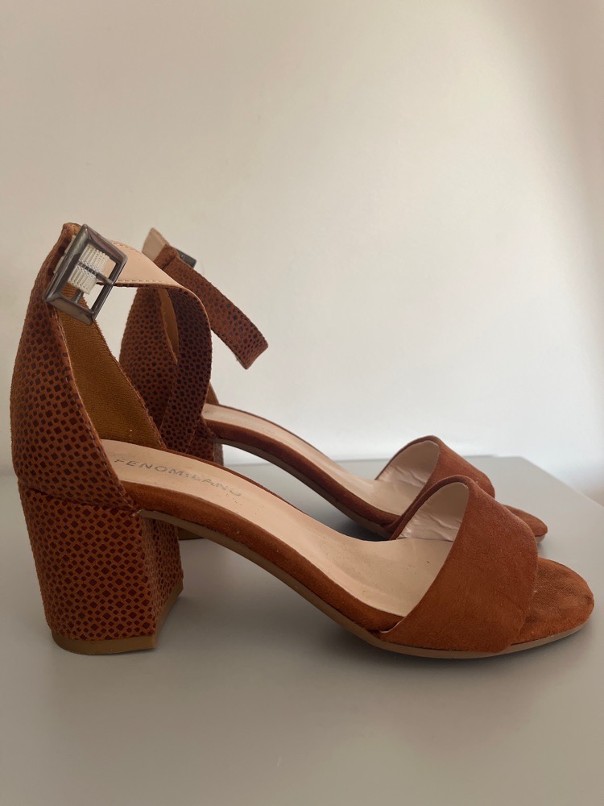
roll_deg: +0.7
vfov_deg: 67.3
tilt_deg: -10.4
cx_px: 302
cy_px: 403
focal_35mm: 26
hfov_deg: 53.1
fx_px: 605
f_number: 1.6
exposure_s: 1/91
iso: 125
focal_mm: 5.1
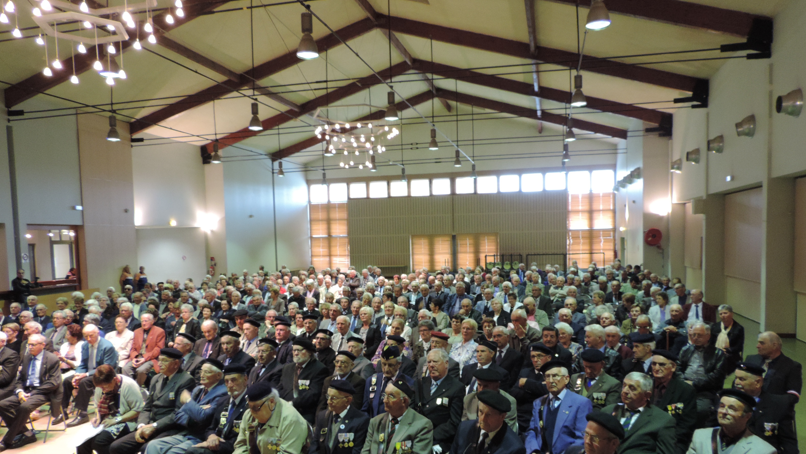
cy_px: 281
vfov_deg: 42.6
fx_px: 577
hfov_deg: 69.9
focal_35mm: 27
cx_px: 408
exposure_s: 1/20
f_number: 3
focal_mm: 4.3
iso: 400
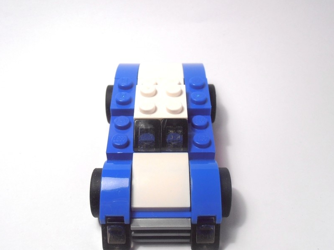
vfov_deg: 34.3
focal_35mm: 42
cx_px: 161
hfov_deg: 44.8
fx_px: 405
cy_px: 139
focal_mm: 6.61
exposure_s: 1/60
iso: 80
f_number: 3.9
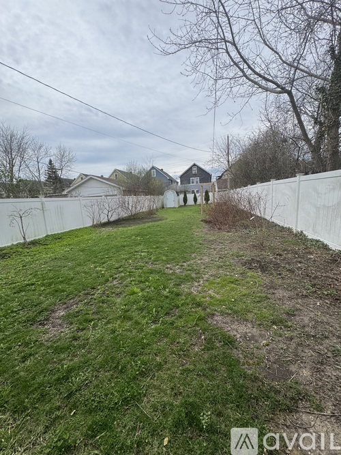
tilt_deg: -8.3
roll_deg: +3.3
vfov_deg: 102.1
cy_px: 228
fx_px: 184
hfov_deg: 85.7
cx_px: 170
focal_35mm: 14
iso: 50
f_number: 2.2
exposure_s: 1/1789
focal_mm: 2.22
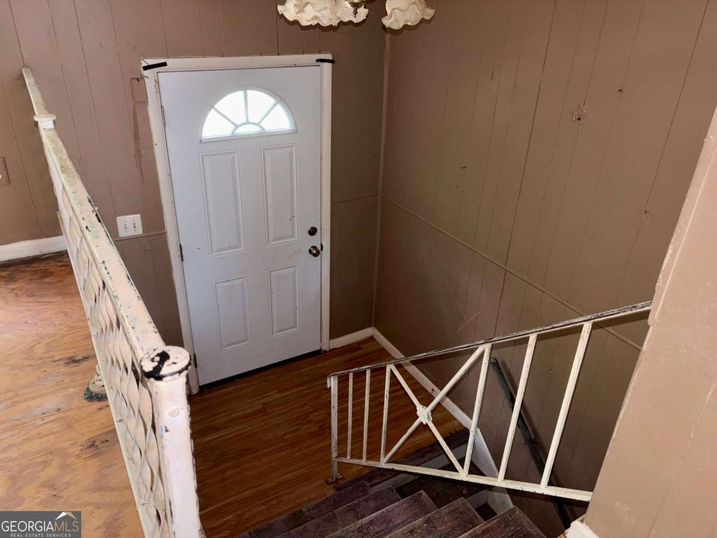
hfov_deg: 67.3
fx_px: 539
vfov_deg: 53.1
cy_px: 269
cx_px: 358
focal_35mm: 26
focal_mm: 5.96
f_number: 1.6
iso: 64
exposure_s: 1/9
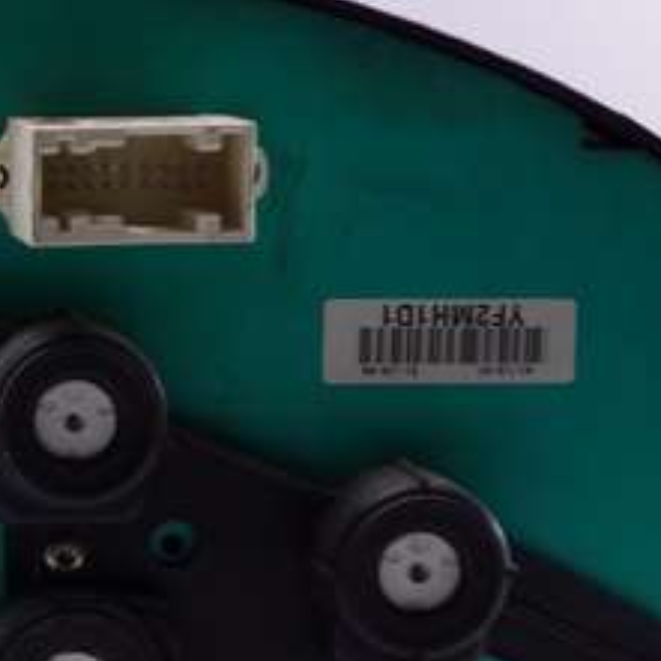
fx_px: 3413
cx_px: -305
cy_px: 432
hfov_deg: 10.7
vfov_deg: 11.1
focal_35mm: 158
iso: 200
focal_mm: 18.45
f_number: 3.2
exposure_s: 1/60
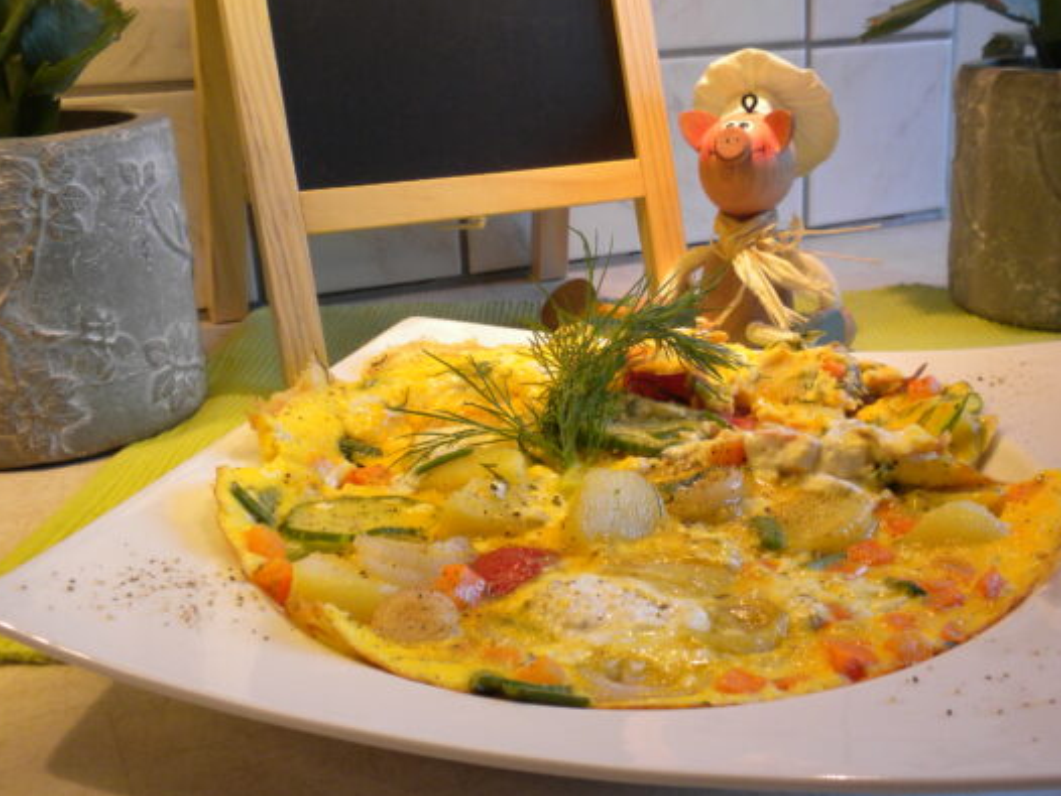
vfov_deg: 32.2
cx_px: 613
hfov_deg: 41.9
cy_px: 371
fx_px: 1380
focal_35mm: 45
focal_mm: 6.6
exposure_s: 1/55
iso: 142
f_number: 3.5
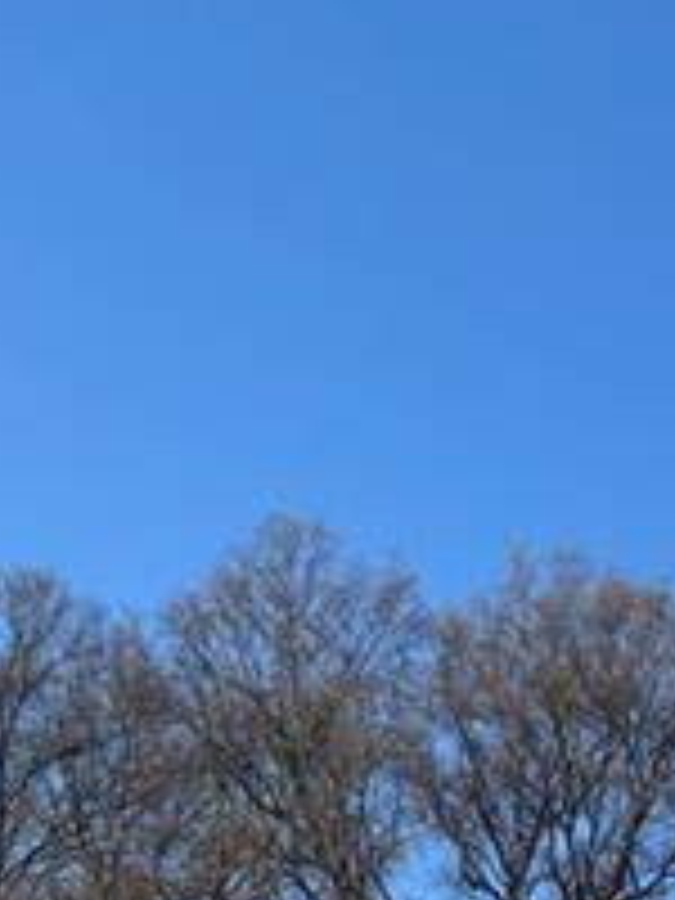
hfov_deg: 14.5
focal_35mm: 100
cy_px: 1606
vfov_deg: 16.5
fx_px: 2600
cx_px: 684
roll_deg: -3.1
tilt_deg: +5.7
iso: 50
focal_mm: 5.96
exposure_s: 1/1984
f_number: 1.6
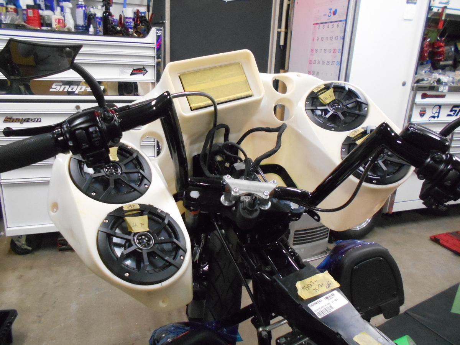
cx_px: 230
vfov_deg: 53.1
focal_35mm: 26
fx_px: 346
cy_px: 172
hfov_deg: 67.3
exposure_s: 1/50
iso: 800
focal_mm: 4.6
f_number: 3.2
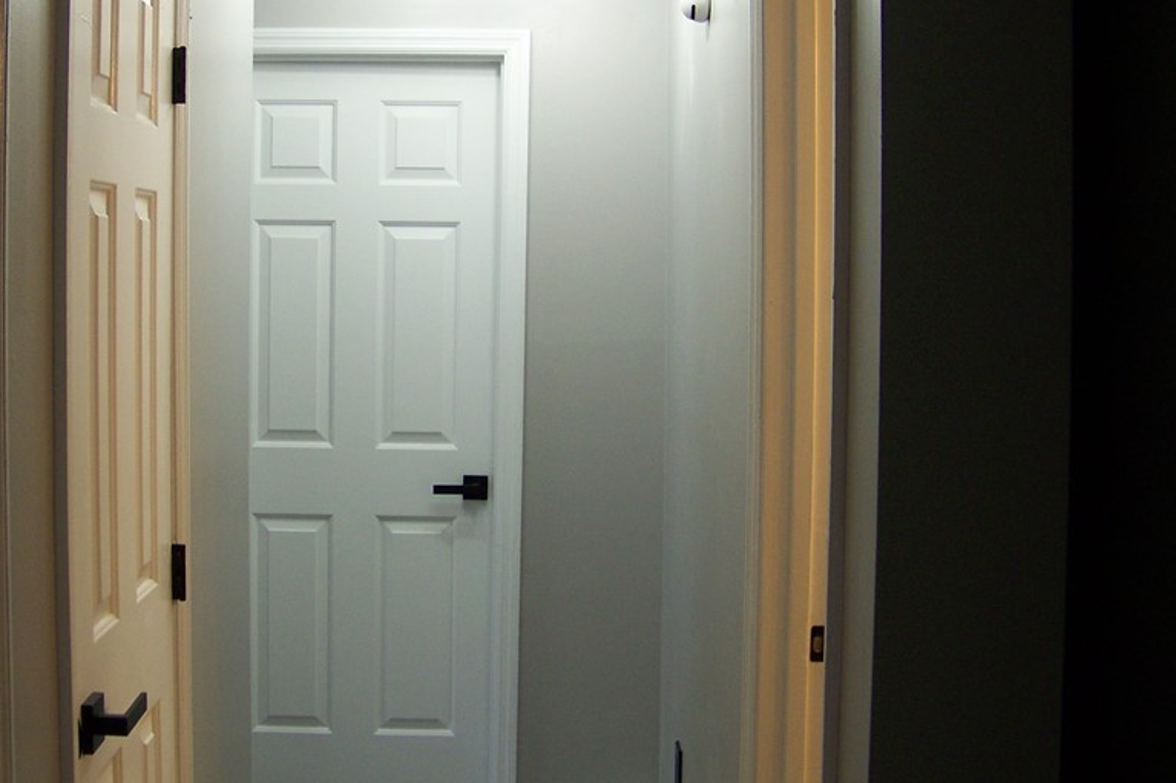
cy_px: 317
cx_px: 417
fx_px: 1633
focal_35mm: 50
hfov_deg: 39.3
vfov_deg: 26.9
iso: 80
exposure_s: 1/30
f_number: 2.8
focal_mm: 5.85
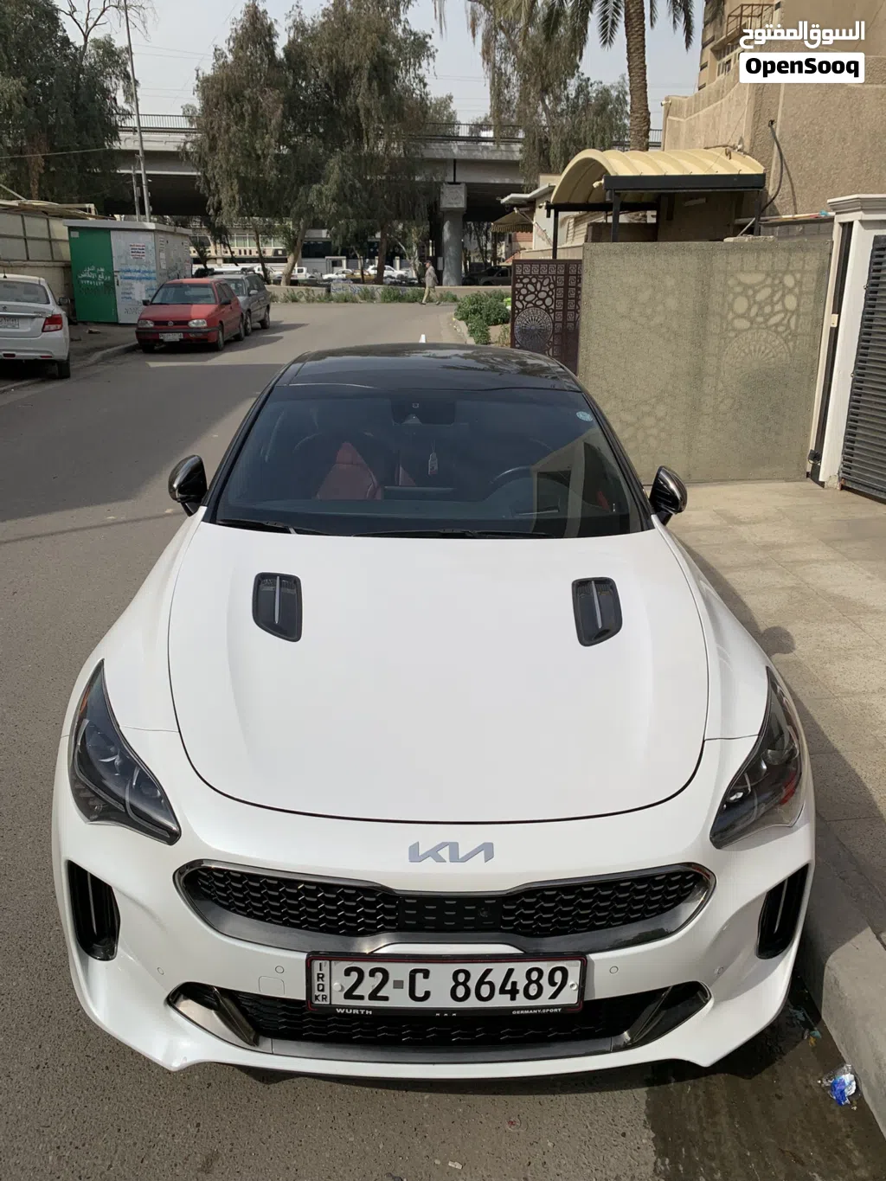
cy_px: 590
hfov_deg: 53.1
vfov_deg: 67.3
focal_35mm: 26
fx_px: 887
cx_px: 443
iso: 25
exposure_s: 1/6061
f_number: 1.8
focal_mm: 4.25
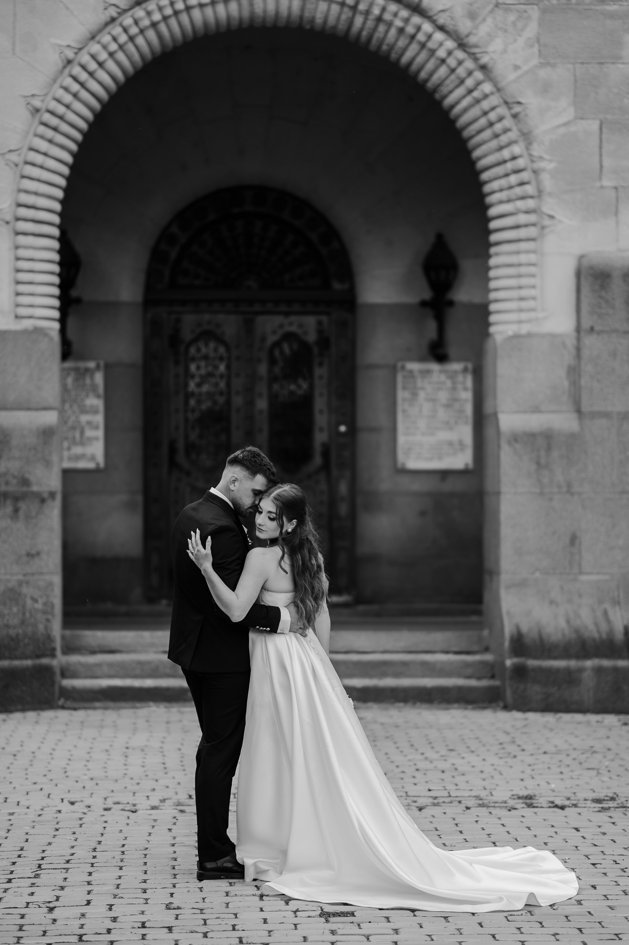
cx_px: 314
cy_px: 472
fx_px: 2231
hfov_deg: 16.0
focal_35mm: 85
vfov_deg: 23.9
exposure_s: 1/800
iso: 100
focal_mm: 85
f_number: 1.8
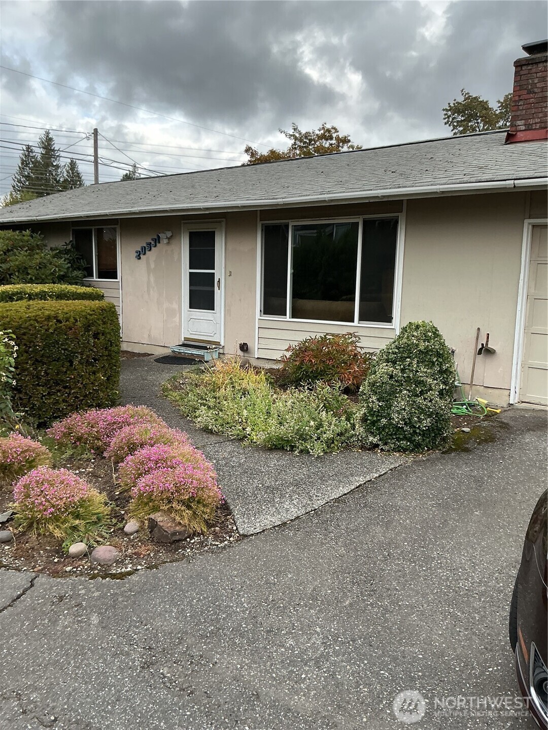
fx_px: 612
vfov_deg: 61.7
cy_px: 365
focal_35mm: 29
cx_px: 274
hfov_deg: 48.2
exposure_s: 1/346
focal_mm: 3
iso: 25
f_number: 1.8
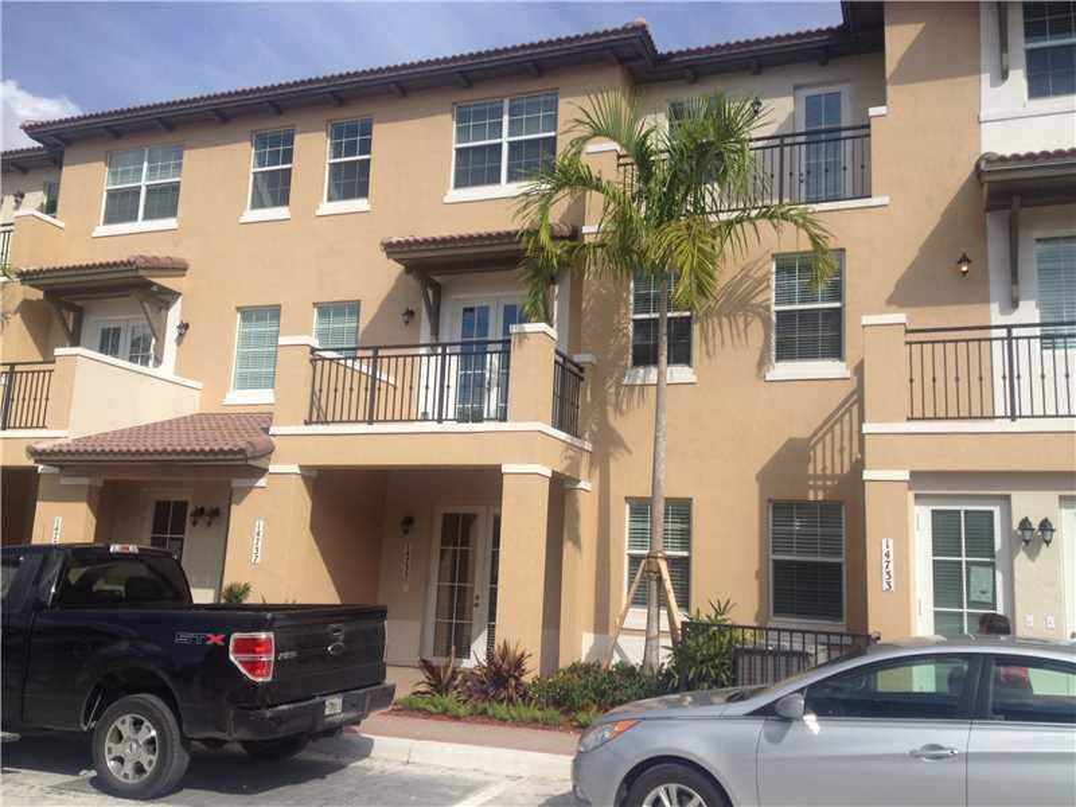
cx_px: 538
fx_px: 1088
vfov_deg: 40.7
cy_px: 404
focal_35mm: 35
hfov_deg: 52.6
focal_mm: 4.28
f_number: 2.4
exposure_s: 1/2208
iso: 50
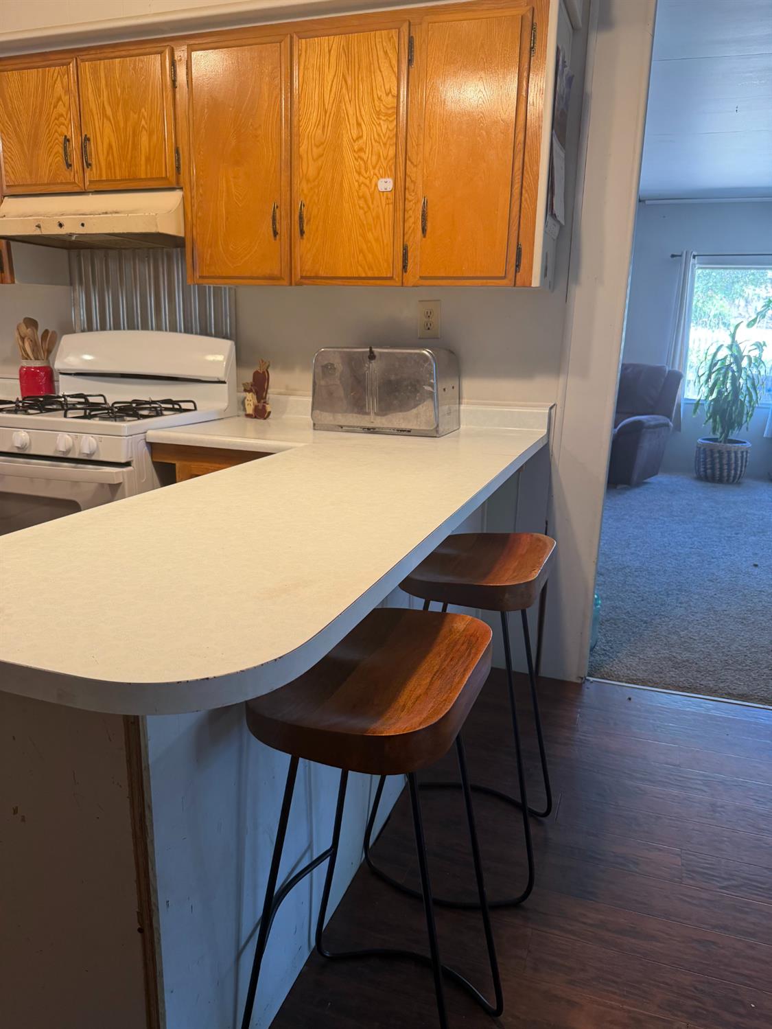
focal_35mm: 24
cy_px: 514
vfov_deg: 71.6
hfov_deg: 56.8
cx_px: 386
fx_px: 713
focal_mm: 6.76
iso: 200
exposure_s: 1/120
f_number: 1.78
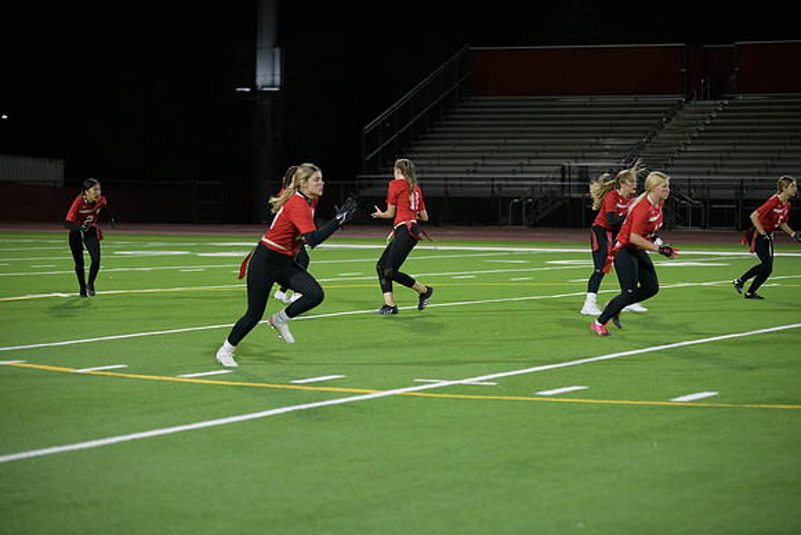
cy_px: 268
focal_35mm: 110
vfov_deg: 12.5
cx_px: 400
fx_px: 2448
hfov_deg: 18.6
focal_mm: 110
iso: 2800
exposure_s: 1/640
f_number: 2.8
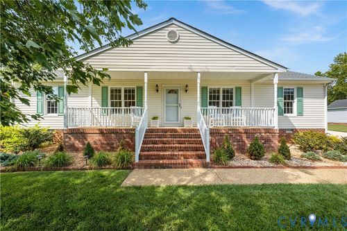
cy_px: 116
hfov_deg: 112.6
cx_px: 174
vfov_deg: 90.0
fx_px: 116
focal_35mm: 12
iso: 800
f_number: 8
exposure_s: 1/1250
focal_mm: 12
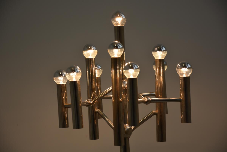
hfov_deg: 15.2
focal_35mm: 135
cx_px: 114
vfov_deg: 10.2
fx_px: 851
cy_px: 76
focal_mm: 90
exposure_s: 1/180
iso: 280
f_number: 5.6
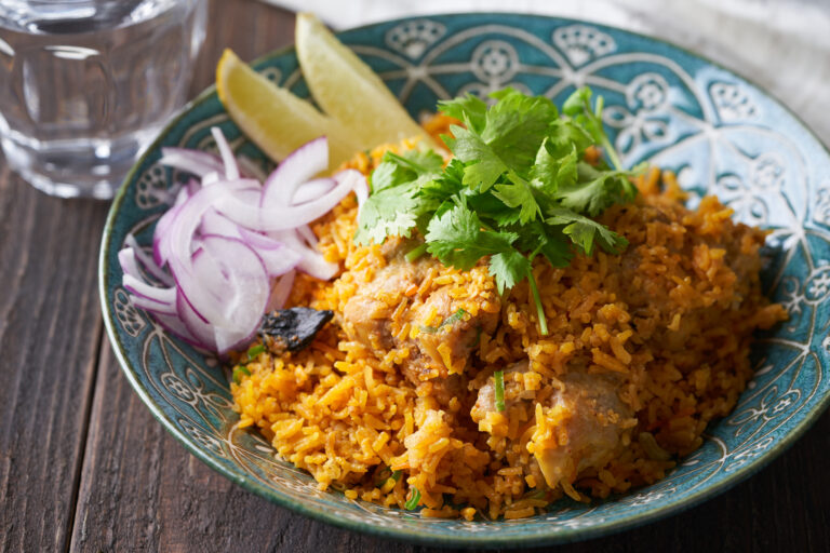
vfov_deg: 15.2
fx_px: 2075
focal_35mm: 90
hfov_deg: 22.6
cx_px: 415
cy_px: 276
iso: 100
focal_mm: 90
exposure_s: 1/125
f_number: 5.6
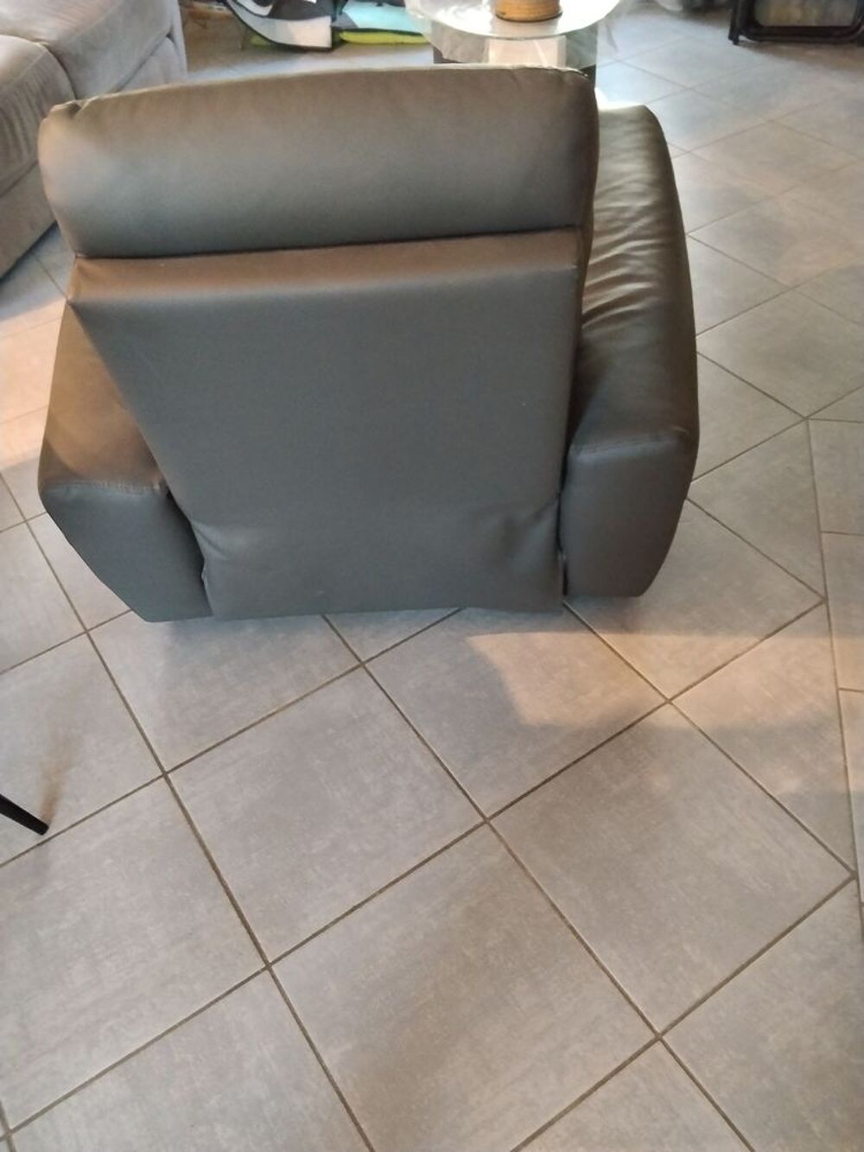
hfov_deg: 48.2
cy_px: 576
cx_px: 432
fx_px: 965
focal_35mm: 29
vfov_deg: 61.7
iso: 1600
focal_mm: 3.96
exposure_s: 1/16.7
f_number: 1.8
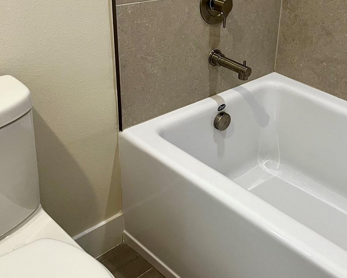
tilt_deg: -25.0
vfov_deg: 35.3
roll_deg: -6.9
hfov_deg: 42.0
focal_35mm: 42
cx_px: 275
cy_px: 95
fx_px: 431
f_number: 1.6
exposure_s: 1/60
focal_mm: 5.1
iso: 100
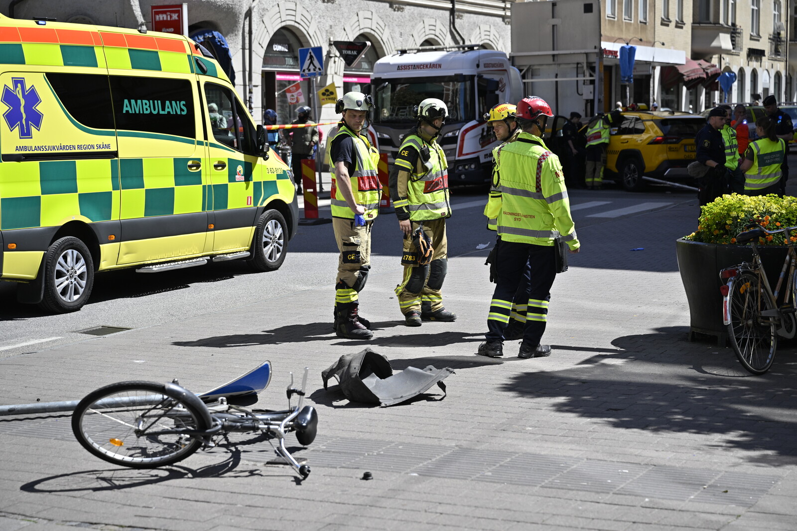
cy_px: 266
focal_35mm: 66
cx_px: 398
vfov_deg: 20.6
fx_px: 1461
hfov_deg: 30.5
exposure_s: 1/2000
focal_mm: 66
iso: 220
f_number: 4
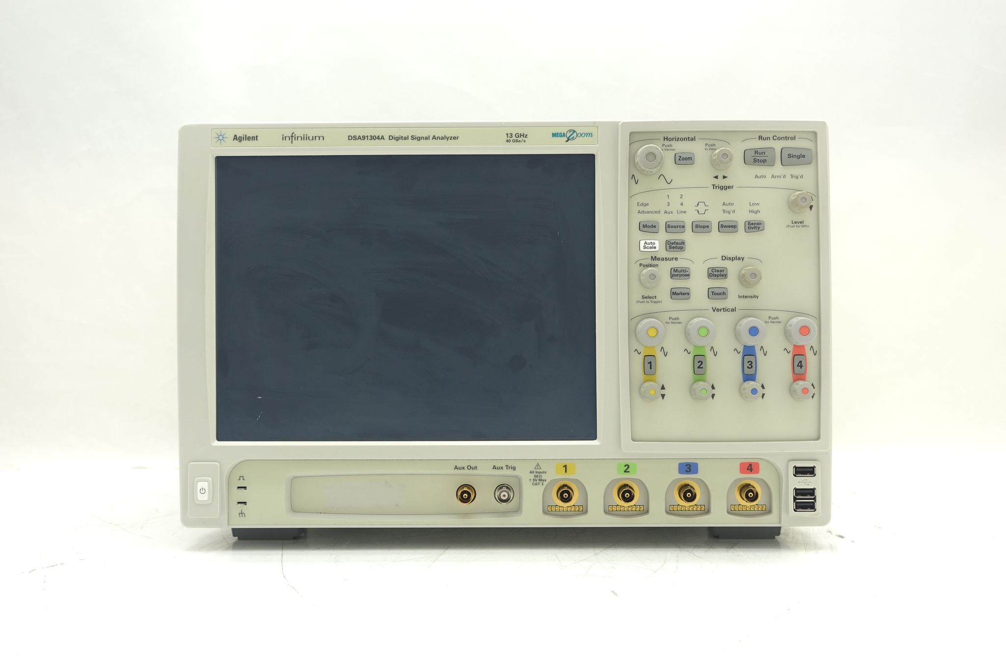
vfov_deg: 34.2
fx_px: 1090
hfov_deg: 49.6
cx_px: 503
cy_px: 336
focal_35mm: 39
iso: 100
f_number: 3.2
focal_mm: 14.3
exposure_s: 1/15
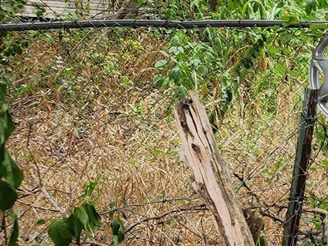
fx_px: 1052
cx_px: 786
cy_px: 104
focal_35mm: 111
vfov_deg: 13.3
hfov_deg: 13.2
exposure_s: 1/180
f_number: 1.8
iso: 25
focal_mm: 6.4
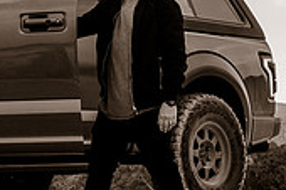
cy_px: -15
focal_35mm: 136
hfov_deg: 14.7
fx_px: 1079
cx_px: -47
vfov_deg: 10.0
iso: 200
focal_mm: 30
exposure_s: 1/400
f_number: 4
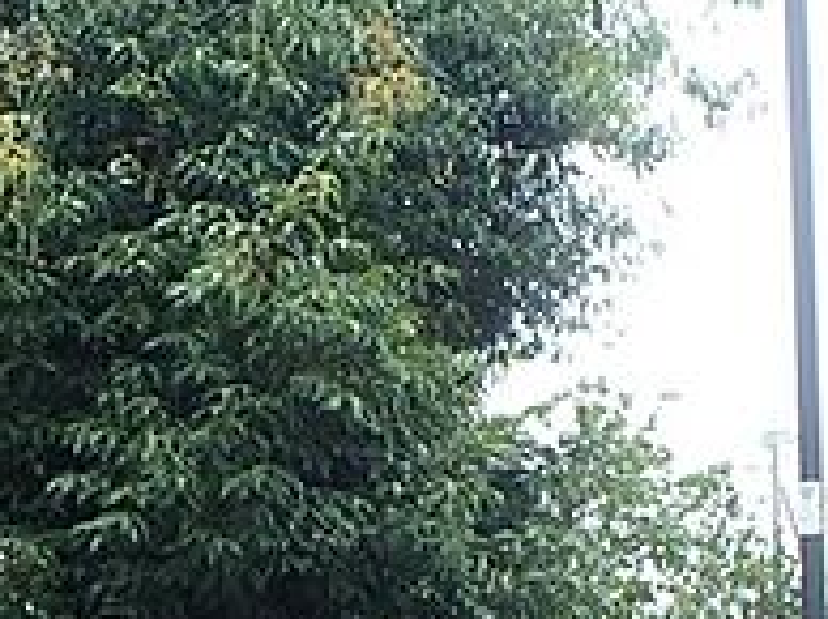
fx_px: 1553
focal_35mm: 65
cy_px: 751
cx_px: 717
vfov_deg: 20.9
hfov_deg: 28.9
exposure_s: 1/200
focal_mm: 3.7
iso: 125
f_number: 3.5
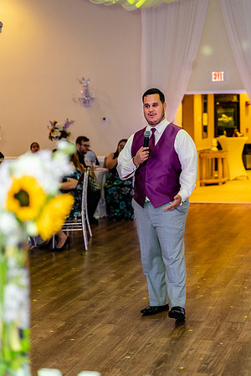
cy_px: 188
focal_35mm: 75
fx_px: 784
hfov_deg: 18.2
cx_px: 126
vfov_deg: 27.0
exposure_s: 1/125
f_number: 3.2
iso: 3200
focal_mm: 75
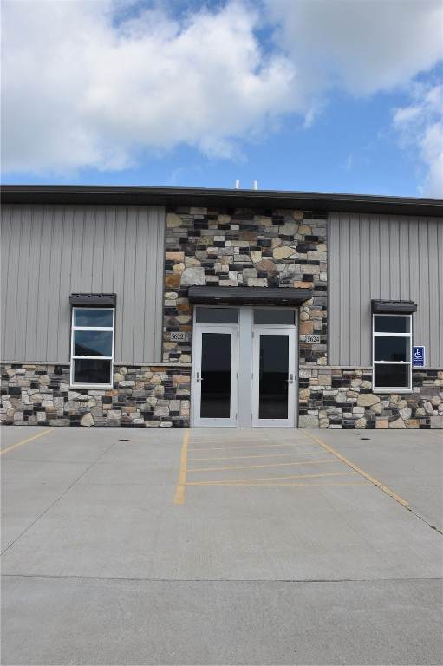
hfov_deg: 47.9
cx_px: 222
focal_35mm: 27
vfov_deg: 67.4
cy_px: 333
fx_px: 499
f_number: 10
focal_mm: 18
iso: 200
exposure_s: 1/400
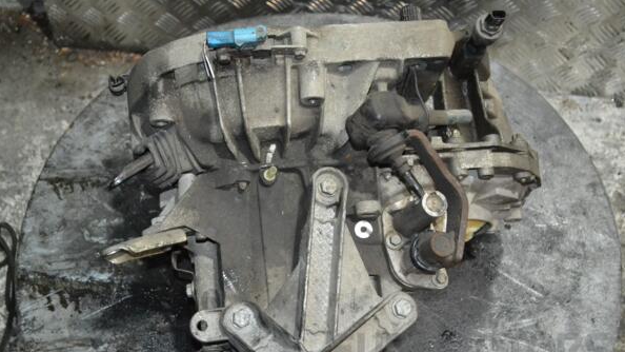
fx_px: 920
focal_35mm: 56
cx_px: 314
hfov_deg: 37.5
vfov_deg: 21.6
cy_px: 209
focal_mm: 35
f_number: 5
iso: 3200
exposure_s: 1/60
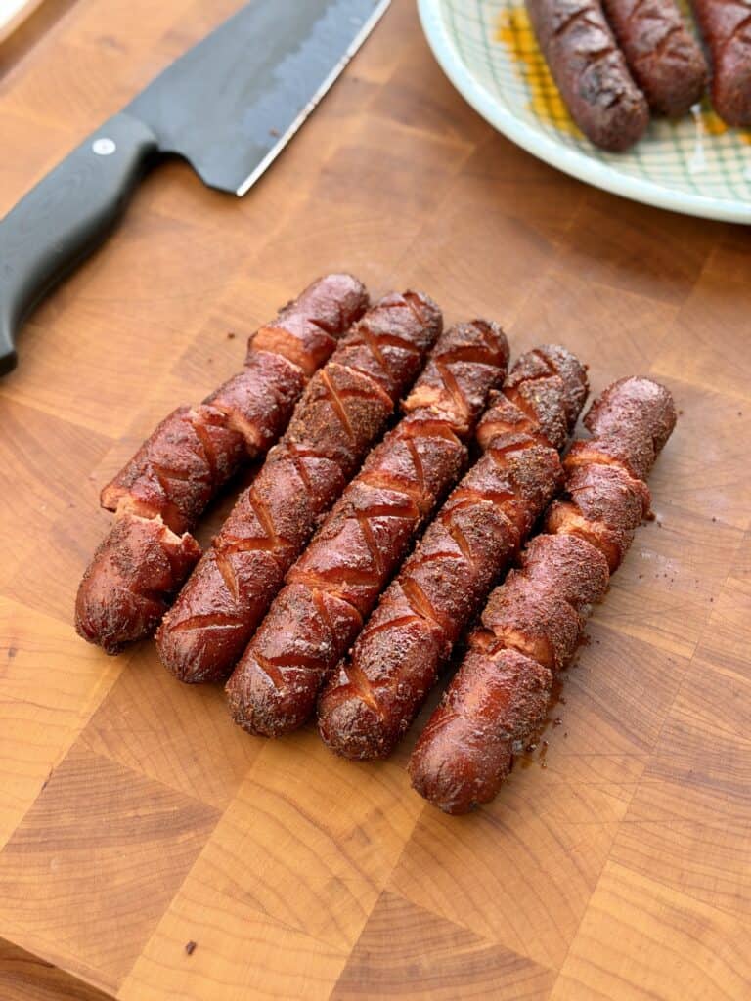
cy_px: 500
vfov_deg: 39.7
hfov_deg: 30.3
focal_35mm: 48
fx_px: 1388
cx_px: 376
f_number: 1.78
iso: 80
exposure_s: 1/363
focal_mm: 6.76
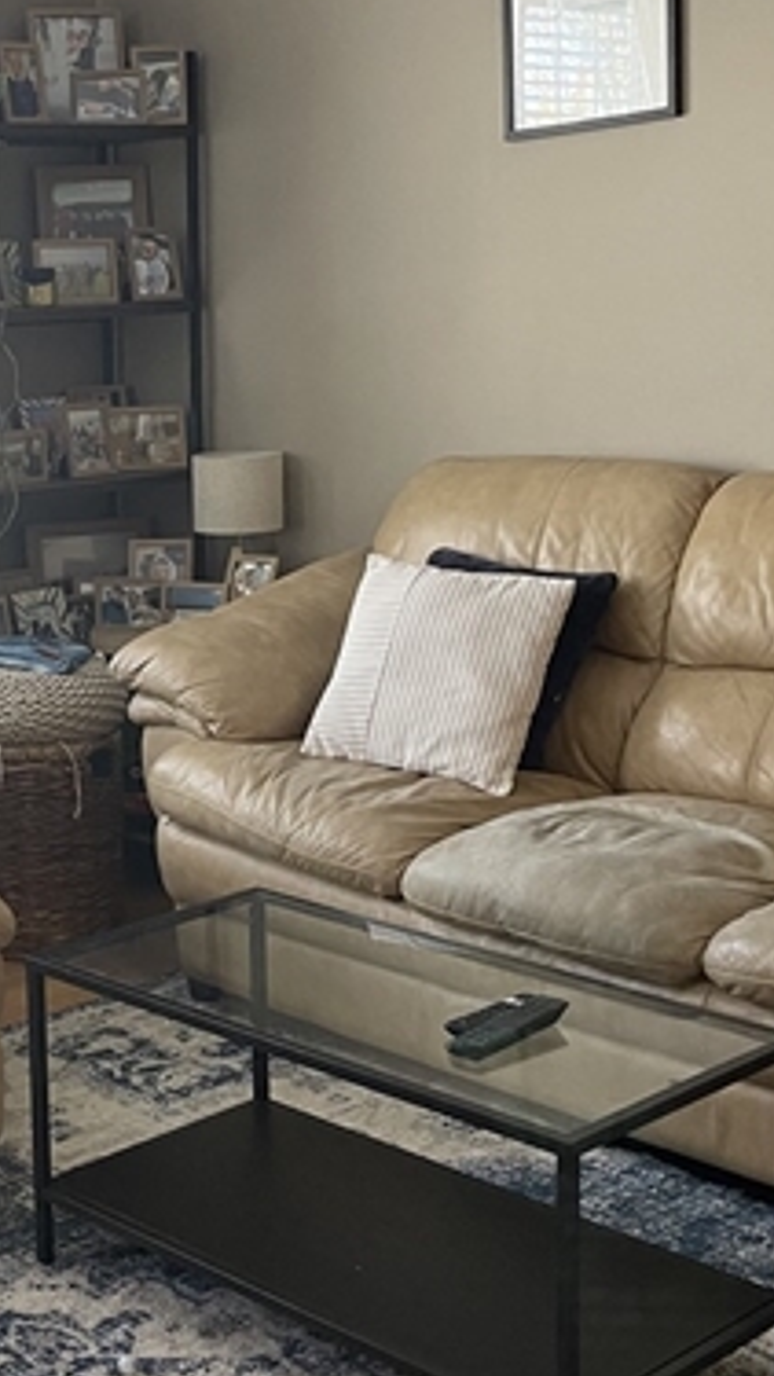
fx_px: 2116
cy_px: 734
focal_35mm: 58
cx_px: 81
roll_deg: +2.6
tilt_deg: -11.2
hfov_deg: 20.3
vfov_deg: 36.0
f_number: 1.6
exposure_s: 1/60
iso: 160
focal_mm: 4.2
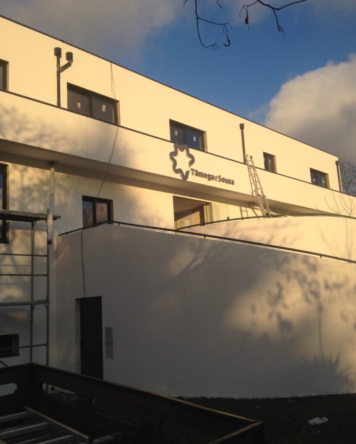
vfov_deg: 49.1
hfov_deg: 40.1
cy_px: 224
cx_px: 176
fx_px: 487
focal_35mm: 37
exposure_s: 1/1314
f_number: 2.4
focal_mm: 4.28
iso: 50
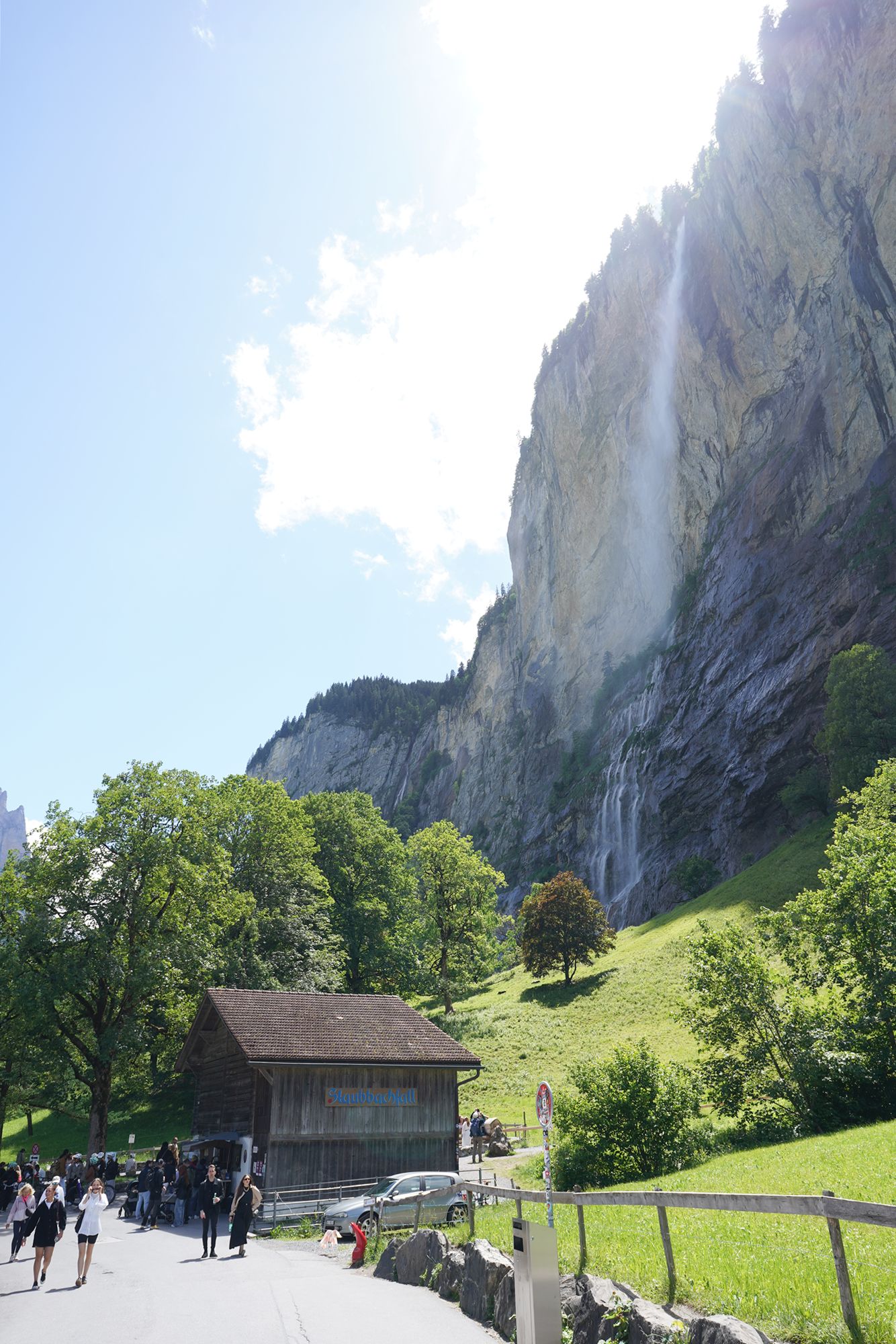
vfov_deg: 73.7
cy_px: 672
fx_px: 896
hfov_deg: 53.1
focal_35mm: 24
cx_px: 448
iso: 100
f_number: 9
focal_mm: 24
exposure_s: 1/100
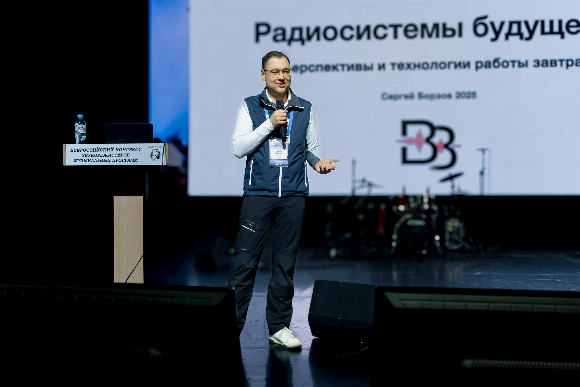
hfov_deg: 50.4
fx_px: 617
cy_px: 194
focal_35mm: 38
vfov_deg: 34.8
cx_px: 290
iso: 400
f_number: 3.2
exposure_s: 1/125
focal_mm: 35
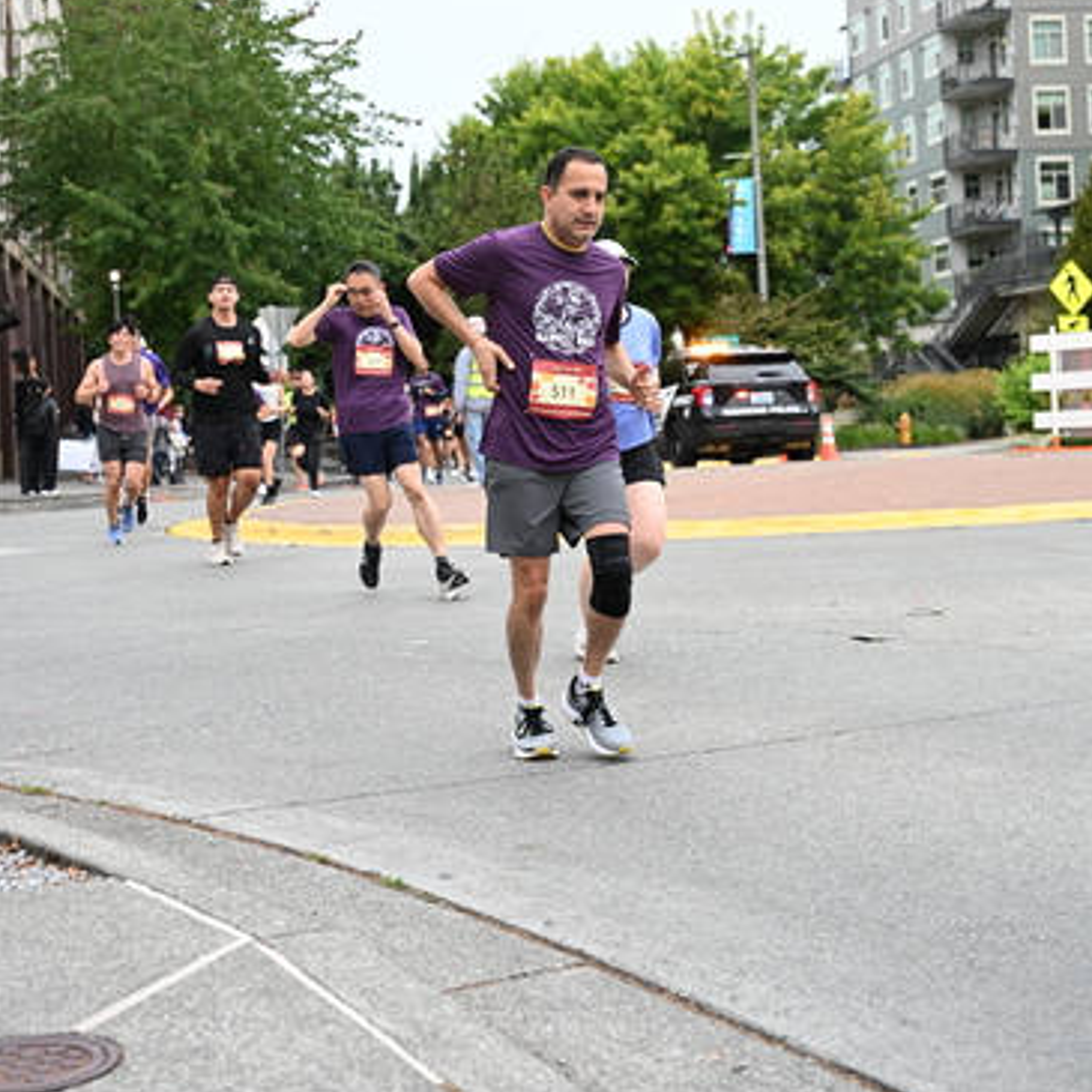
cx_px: 546
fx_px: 2106
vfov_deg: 28.8
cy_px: 350
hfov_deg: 29.1
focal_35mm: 59
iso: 1600
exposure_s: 1/800
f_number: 4
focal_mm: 46
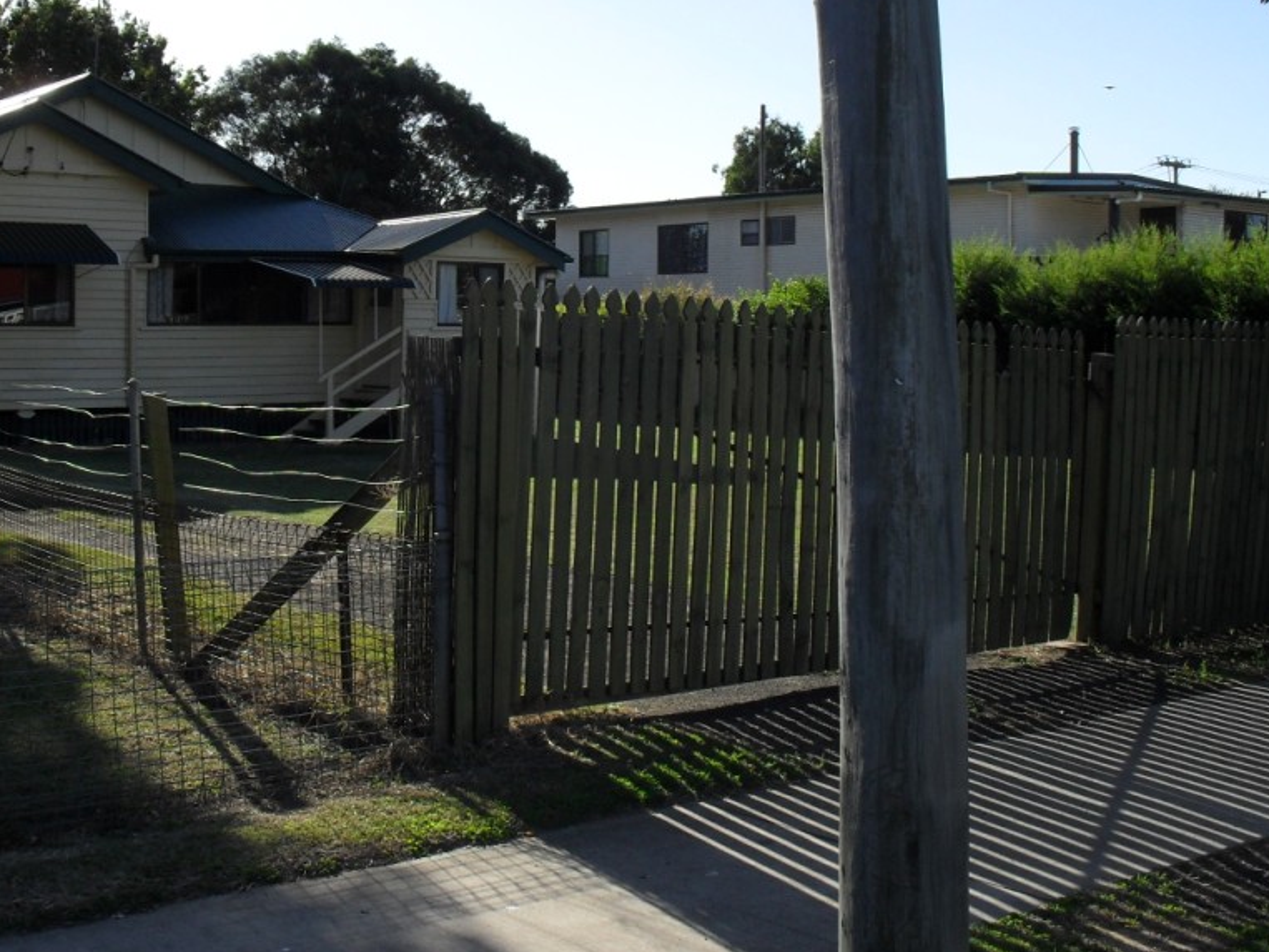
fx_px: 1723
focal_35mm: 47
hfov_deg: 40.4
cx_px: 599
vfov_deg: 30.8
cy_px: 394
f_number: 8.4
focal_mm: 6.3
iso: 100
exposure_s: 1/180
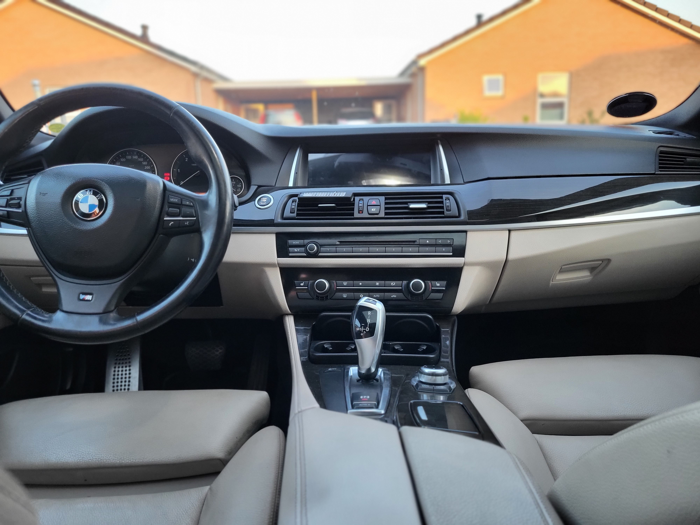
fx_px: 526
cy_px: 262
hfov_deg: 67.3
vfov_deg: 53.1
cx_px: 350
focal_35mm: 26
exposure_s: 1/100
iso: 250
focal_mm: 5.4
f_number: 1.8
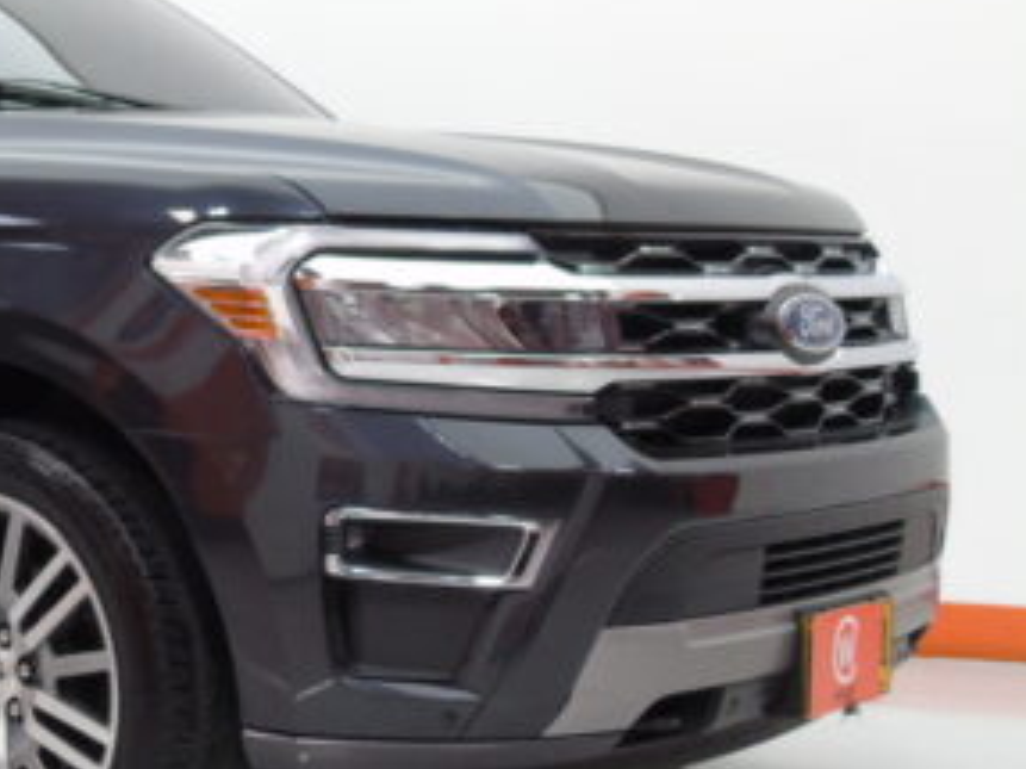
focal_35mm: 71
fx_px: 2104
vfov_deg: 20.7
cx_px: -32
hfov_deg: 25.8
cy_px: 293
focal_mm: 6.1
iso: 200
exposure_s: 1/30
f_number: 3.8
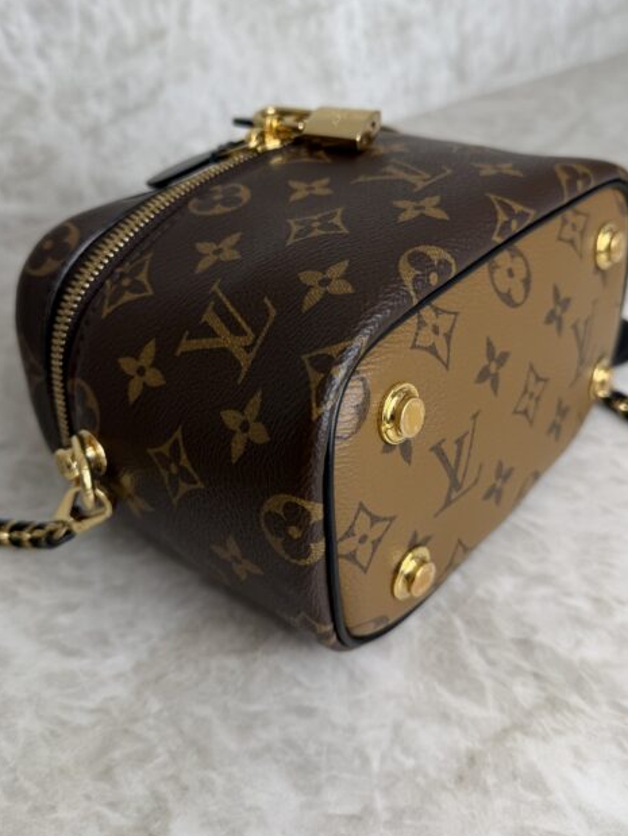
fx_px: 749
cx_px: 312
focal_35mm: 31
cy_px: 358
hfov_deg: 45.5
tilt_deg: -34.7
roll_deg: -0.3
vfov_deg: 58.1
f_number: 1.78
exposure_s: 1/120
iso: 64
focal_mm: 6.76
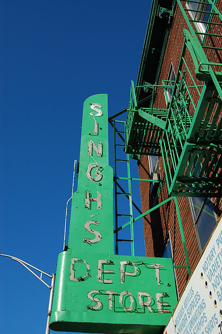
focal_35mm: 39
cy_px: 167
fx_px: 361
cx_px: 111
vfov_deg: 49.6
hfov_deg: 34.2
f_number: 10
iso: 200
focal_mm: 26
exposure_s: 1/400
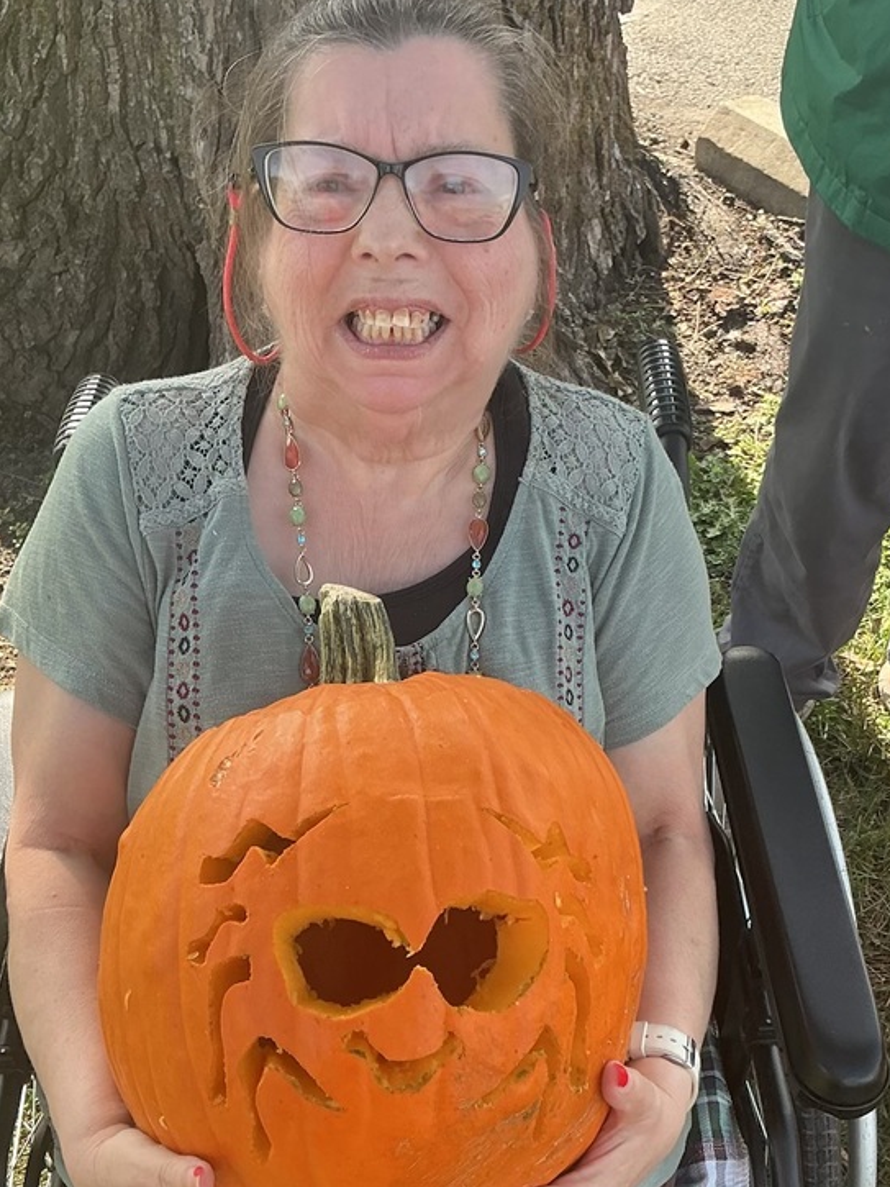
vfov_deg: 45.4
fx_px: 1406
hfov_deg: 35.1
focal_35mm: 41
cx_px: 456
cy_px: 744
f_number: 1.8
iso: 25
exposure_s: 1/346
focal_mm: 3
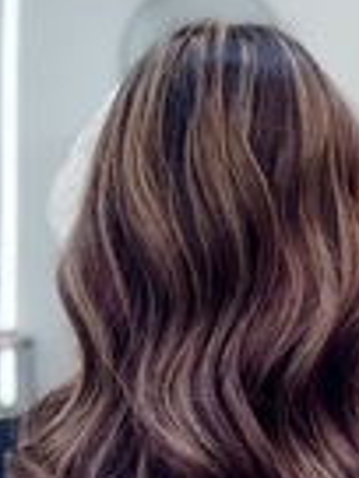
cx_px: 231
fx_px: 1120
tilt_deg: +7.6
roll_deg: +1.5
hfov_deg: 18.2
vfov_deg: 23.8
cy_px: 95
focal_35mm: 81
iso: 200
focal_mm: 6.76
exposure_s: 1/100
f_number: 1.78
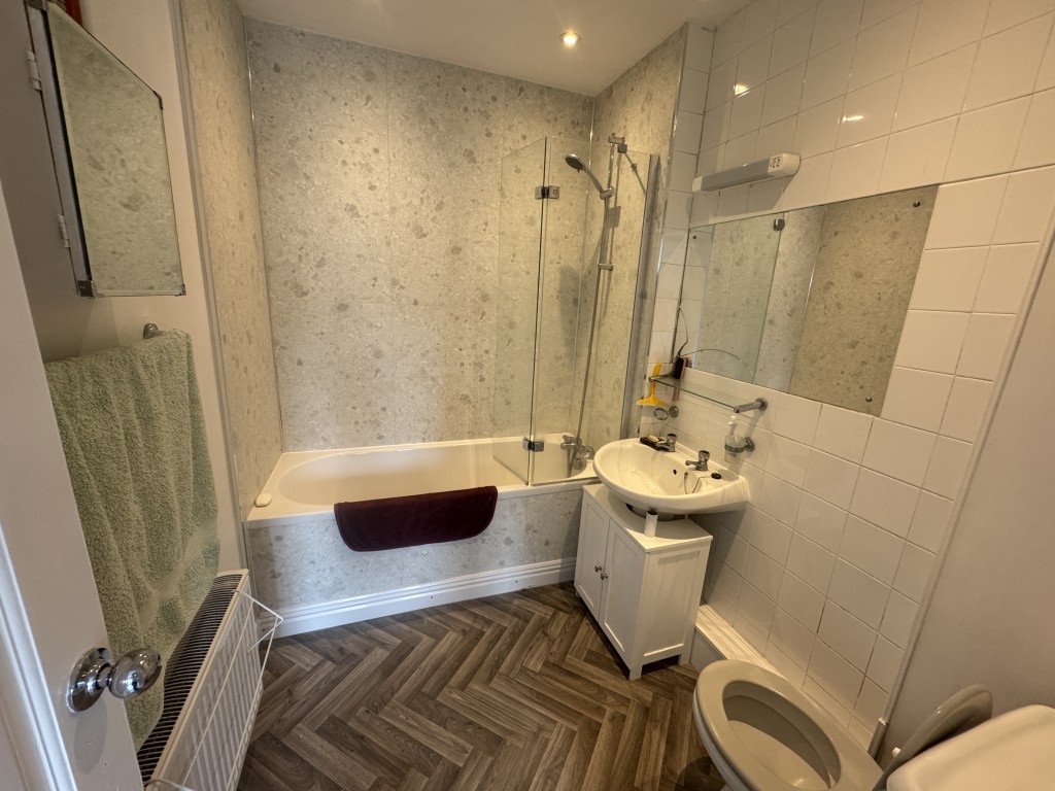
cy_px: 396
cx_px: 528
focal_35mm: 14
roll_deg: -2.2
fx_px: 427
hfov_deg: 102.1
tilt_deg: -15.1
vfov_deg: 85.7
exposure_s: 1/100
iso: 250
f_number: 2.2
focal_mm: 2.22
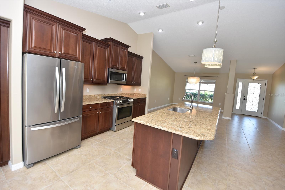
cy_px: 95
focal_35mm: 15
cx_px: 142
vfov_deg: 77.3
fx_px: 119
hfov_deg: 100.4
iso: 200
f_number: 4
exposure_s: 1/60
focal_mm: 10
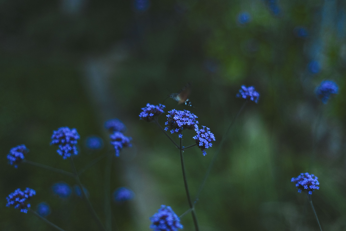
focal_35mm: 50
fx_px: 481
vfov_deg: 27.0
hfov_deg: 39.6
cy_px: 116
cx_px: 173
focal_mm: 50
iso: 1600
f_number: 1.8
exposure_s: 1/400
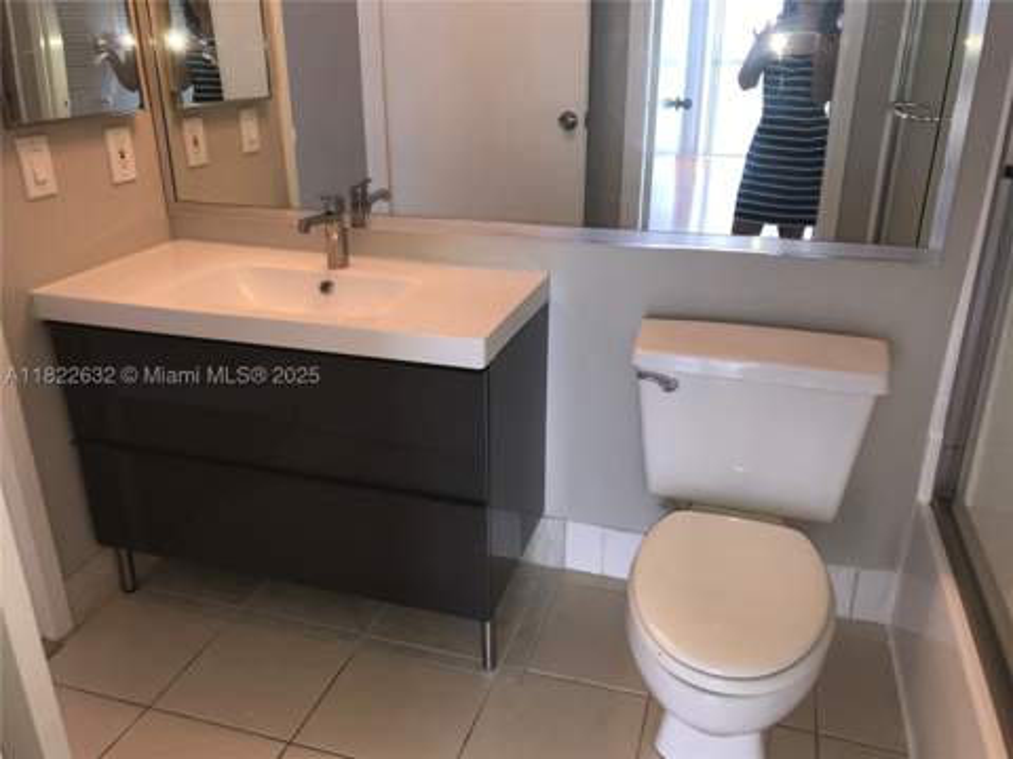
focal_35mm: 28
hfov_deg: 63.4
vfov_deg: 49.7
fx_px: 819
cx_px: 506
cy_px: 380
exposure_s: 1/45
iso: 20
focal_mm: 3.99
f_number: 1.8
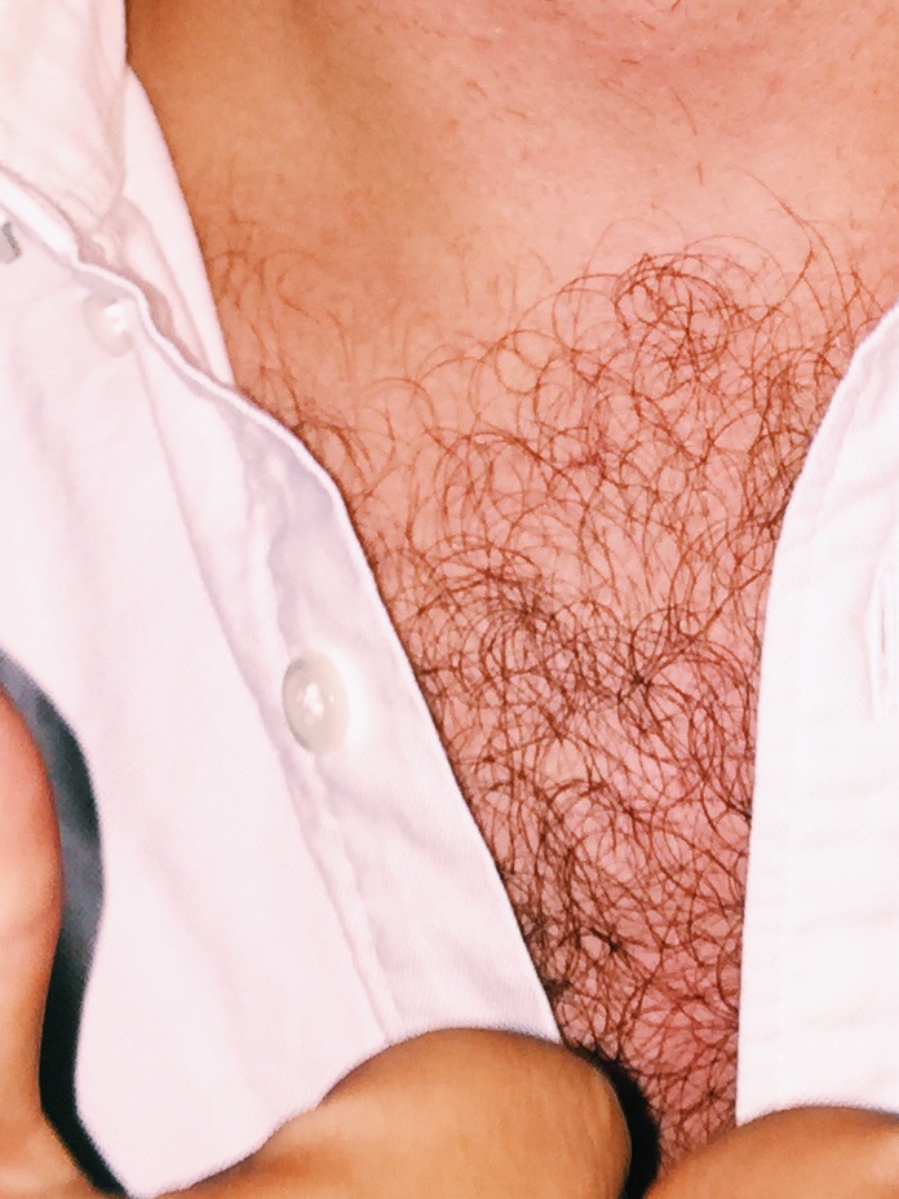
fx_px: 3532
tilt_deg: -2.7
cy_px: -275
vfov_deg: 18.2
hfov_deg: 14.4
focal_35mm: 102
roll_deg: +0.5
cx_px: 805
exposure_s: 1/23
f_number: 2.2
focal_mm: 4.15
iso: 32
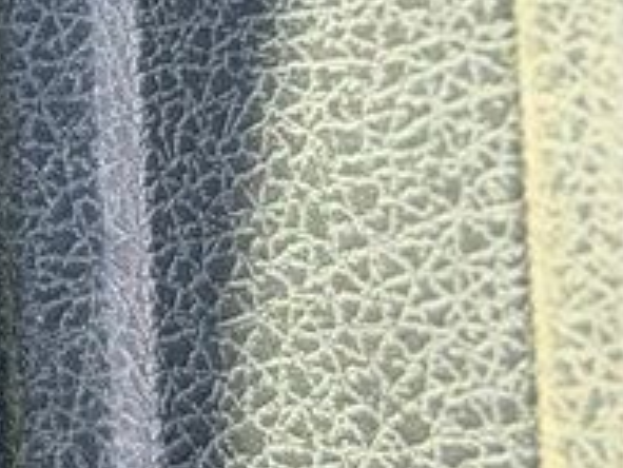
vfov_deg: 5.8
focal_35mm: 249
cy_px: -563
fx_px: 4484
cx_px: -626
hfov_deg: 7.6
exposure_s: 1/144
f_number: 1.78
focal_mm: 6.76
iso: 64
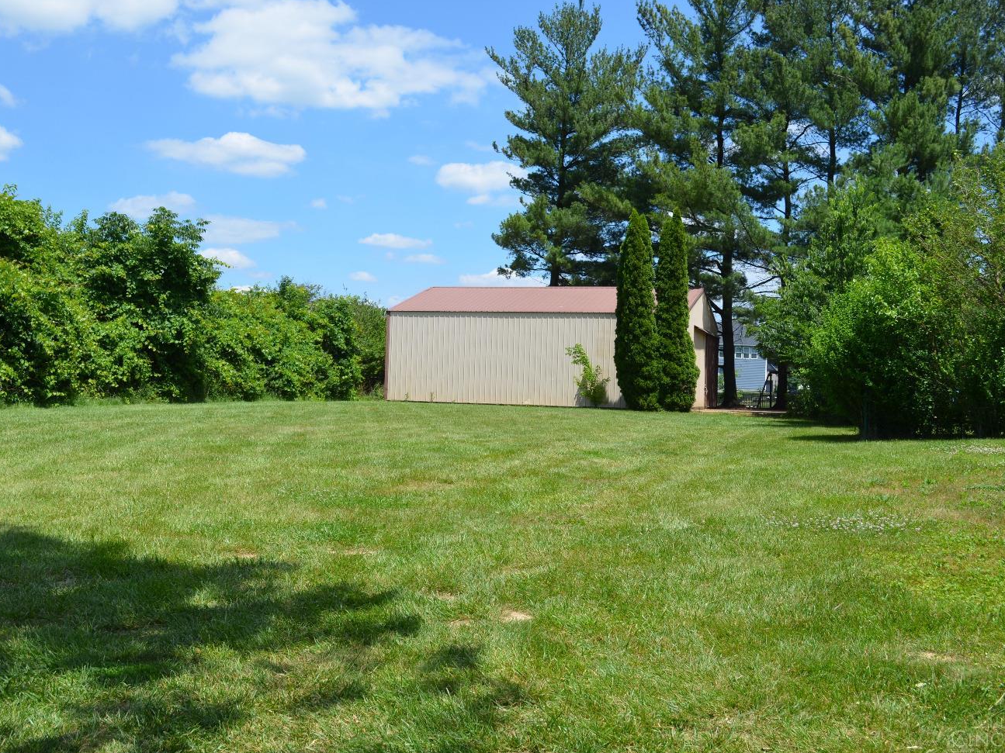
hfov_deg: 46.8
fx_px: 1161
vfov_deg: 36.0
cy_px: 380
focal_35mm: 40
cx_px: 488
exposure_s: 1/250
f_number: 8
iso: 110
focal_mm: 24
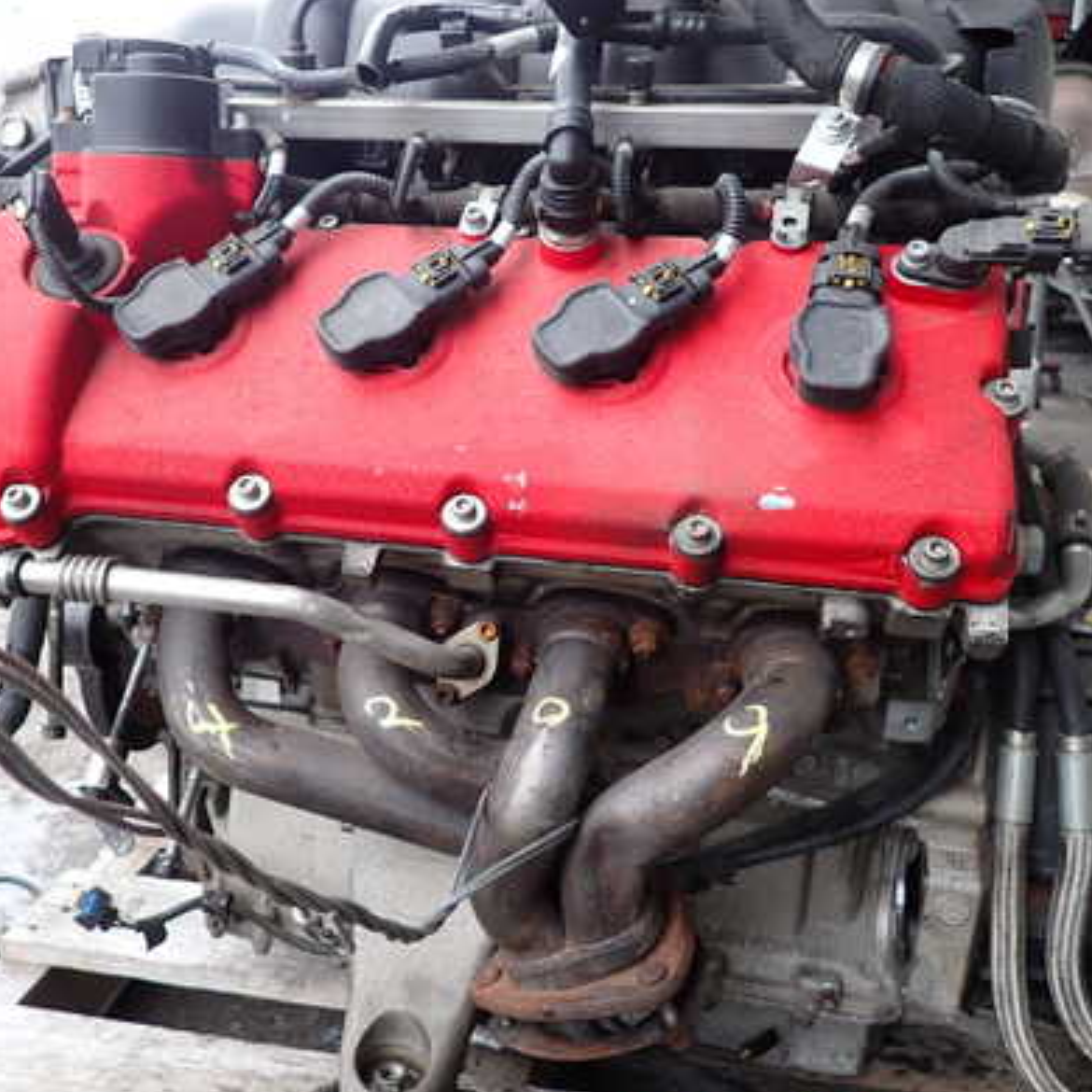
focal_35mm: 34
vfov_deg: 48.4
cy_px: 535
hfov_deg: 48.1
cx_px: 420
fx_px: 1213
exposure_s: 1/125
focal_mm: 4.5
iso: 160
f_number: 2
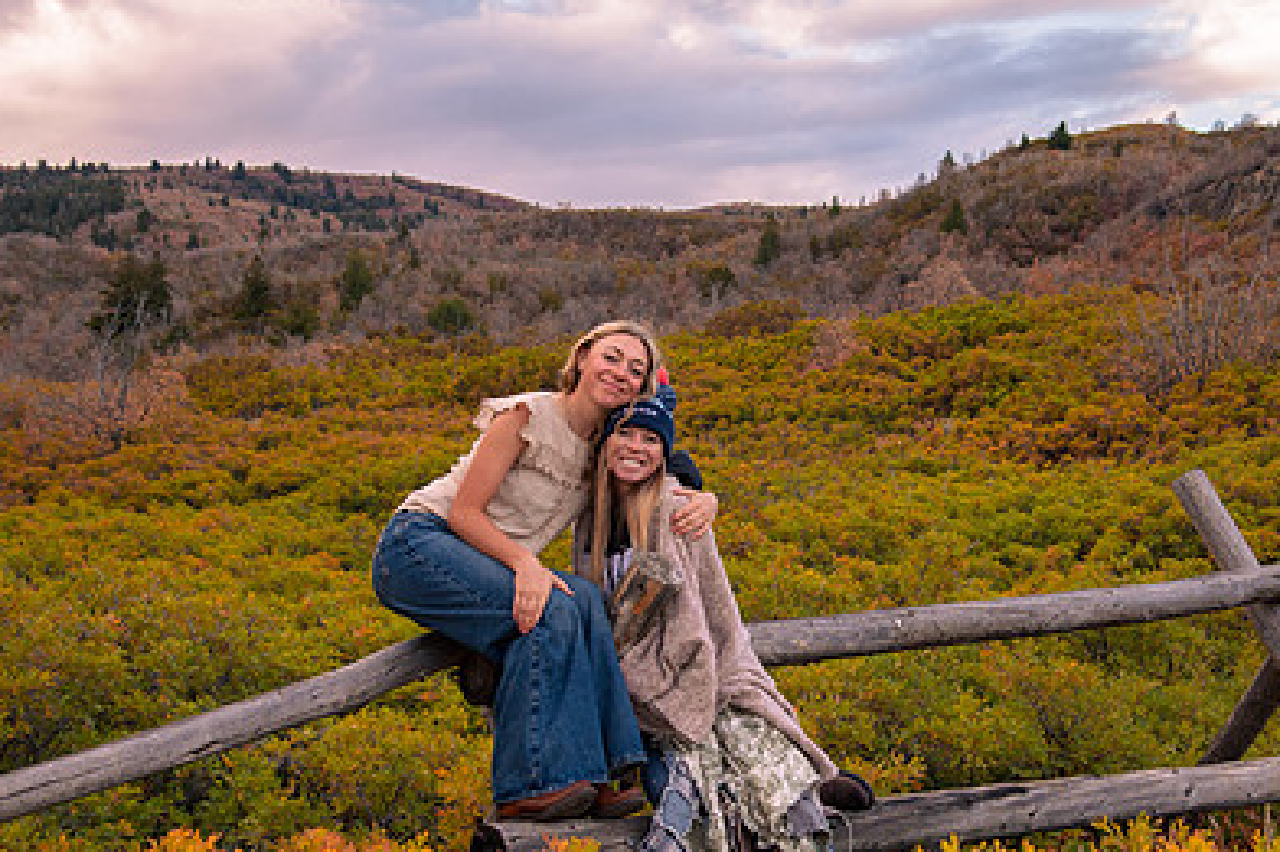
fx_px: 2417
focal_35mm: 68
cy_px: 513
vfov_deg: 20.0
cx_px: 793
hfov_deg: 29.6
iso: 1250
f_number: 5.6
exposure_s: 1/500
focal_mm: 46
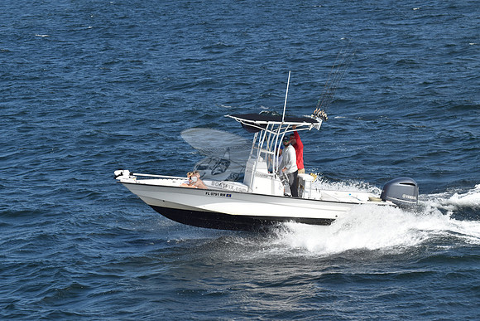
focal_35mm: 150
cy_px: 160
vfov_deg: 9.2
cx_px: 240
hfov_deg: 13.7
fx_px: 2000
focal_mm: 100
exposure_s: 1/1000
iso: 400
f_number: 11
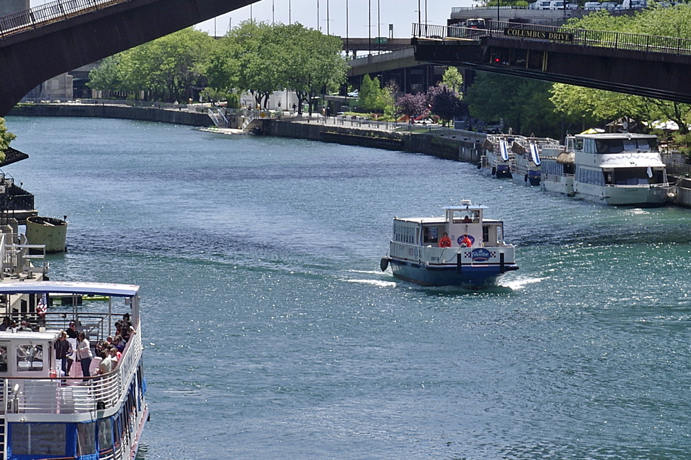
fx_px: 3799
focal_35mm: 198
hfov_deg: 10.4
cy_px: 152
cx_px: 449
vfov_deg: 6.9
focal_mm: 50
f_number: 11
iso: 200
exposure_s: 1/125
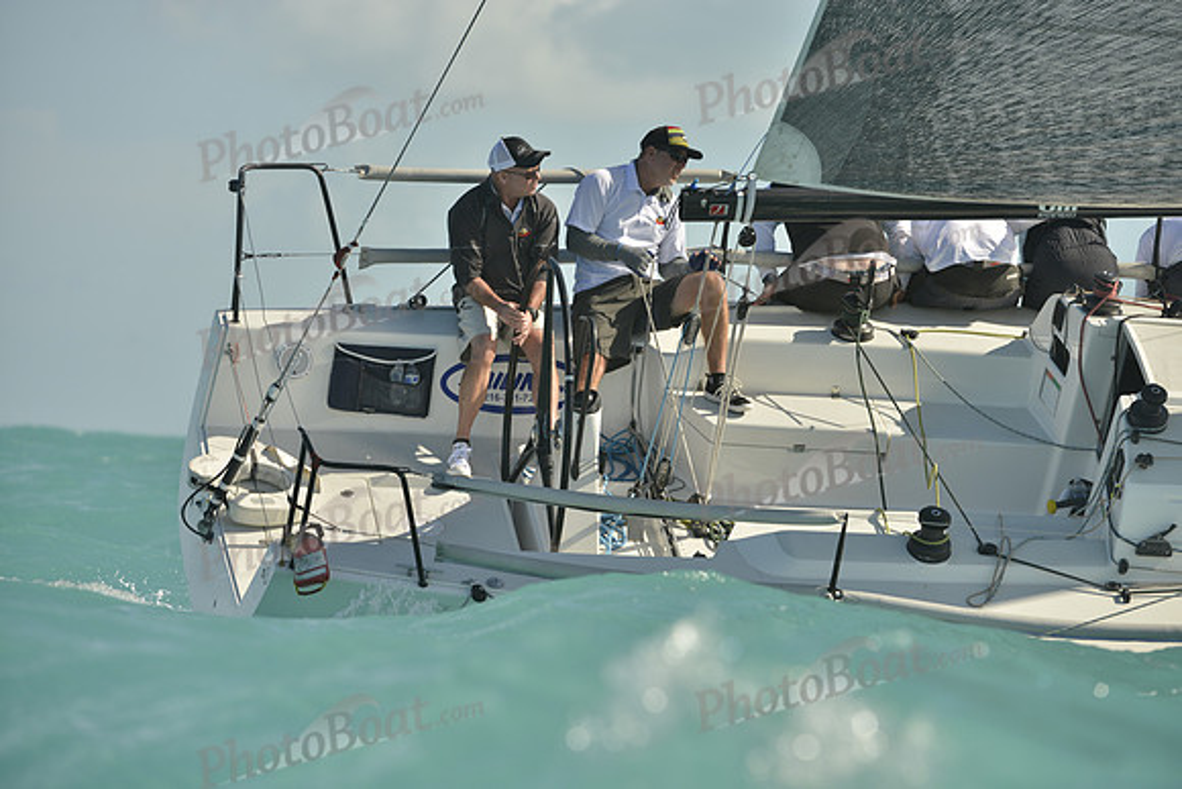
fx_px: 8210
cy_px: 394
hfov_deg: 8.2
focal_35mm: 250
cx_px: 591
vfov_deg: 5.5
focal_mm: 250
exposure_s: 1/1250
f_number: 7.1
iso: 280
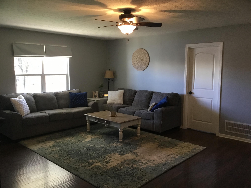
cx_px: 126
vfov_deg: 45.4
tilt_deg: -6.1
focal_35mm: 31
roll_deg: +1.1
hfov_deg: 58.4
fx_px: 225
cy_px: 94
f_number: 2.4
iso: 100
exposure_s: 1/30
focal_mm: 3.3
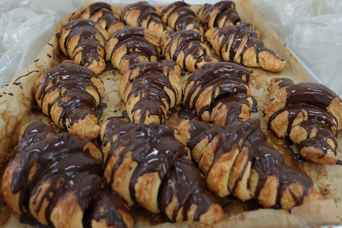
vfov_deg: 53.1
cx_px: 171
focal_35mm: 24
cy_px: 114
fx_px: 228
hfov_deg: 73.7
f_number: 2
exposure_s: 1/30
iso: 125
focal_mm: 9.4
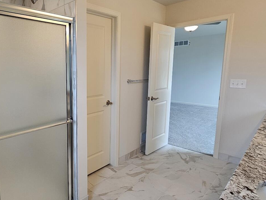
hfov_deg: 70.9
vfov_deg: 61.0
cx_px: 64
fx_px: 169
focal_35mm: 22
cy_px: 91
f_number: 2.2
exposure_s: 1/60.2
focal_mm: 2.2
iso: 80
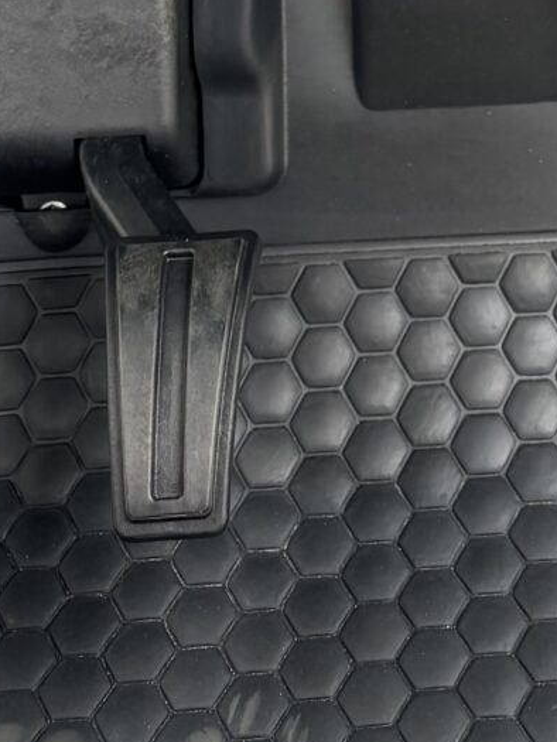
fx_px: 2037
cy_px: -458
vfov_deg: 17.8
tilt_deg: -24.9
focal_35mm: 95
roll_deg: +0.0
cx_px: 573
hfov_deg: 15.3
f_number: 1.6
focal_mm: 5.96
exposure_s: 1/152
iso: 64
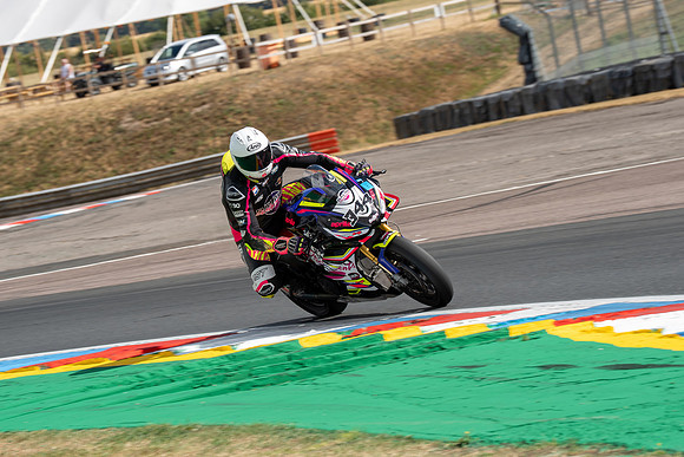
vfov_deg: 5.9
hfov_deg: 8.8
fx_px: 4447
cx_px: 284
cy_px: 228
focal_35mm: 234
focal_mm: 200
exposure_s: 1/320
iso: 125
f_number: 10
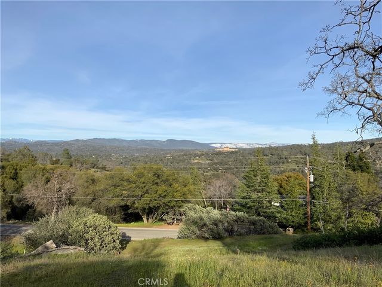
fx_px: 320
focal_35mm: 29
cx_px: 191
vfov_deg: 48.2
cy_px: 144
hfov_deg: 61.7
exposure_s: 1/2227
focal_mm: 3
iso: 20
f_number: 1.8
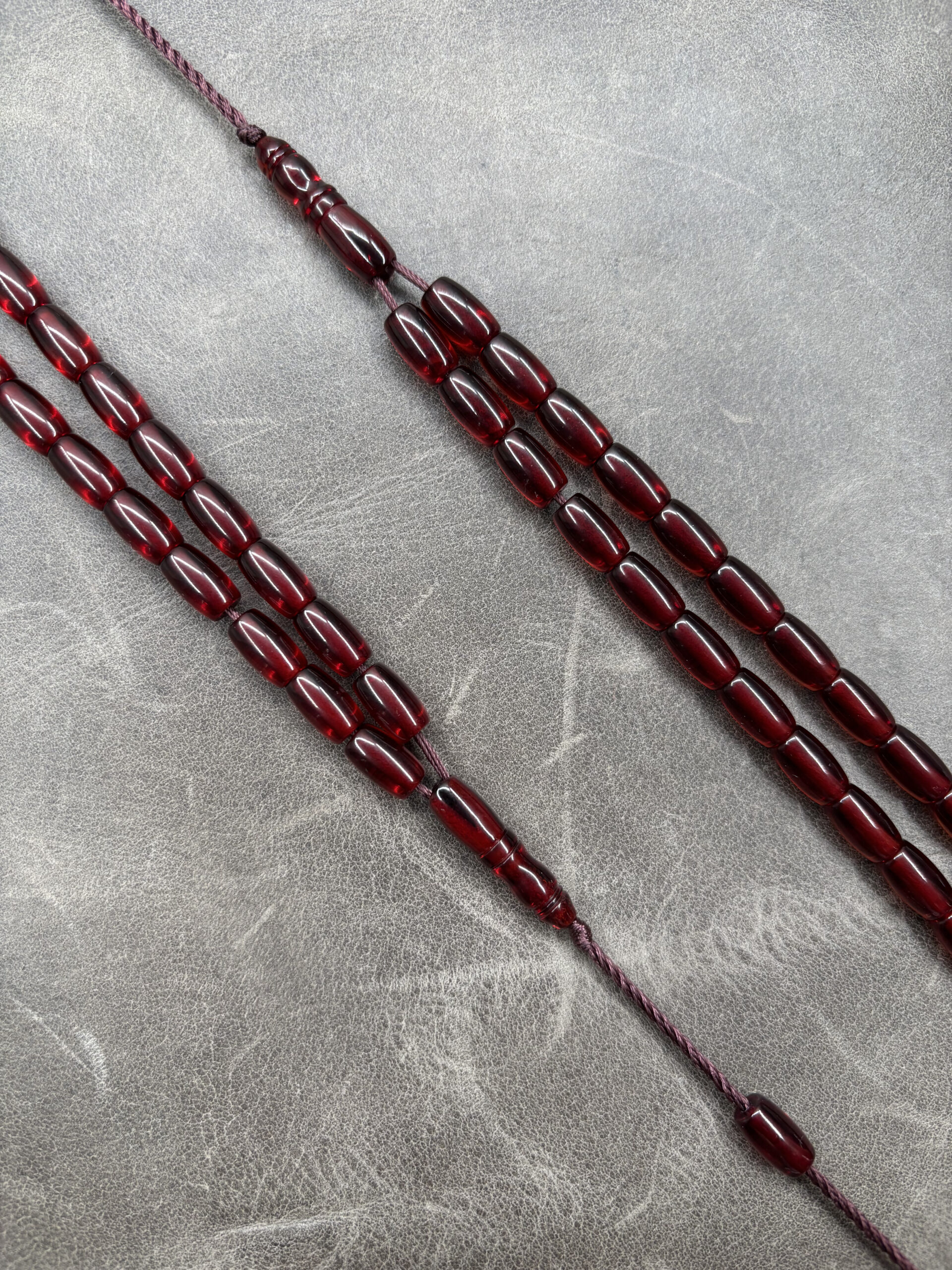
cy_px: 635
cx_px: 476
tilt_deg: -87.9
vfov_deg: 67.3
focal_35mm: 26
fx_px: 953
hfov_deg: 53.1
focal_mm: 5.96
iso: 125
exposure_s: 1/100
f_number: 1.6
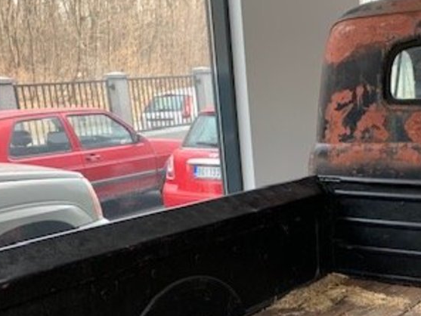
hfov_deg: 33.4
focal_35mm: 56
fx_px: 681
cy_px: 302
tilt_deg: -19.6
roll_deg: +1.9
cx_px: 336
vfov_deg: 25.1
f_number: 1.8
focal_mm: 4.25
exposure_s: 1/121
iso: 64
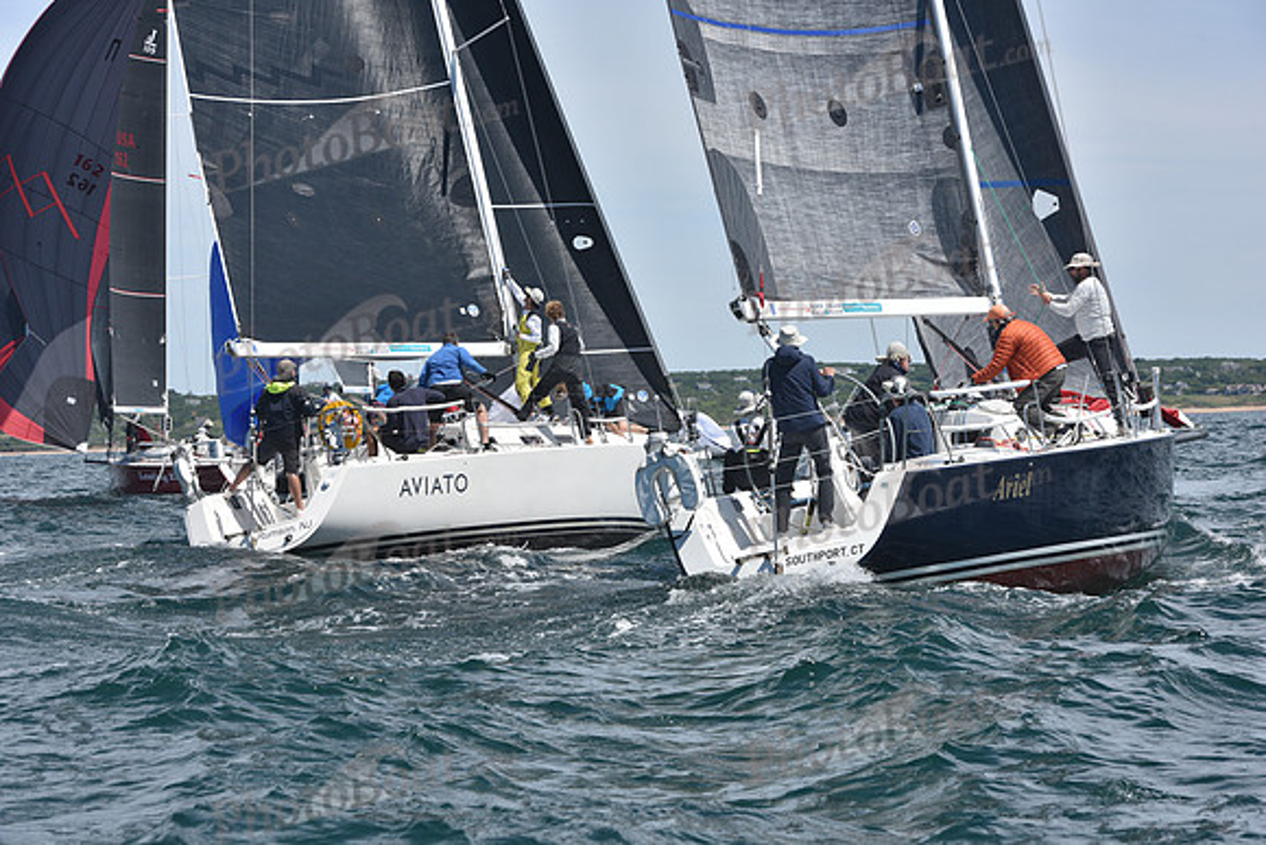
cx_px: 633
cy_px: 422
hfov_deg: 18.3
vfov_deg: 12.2
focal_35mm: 112
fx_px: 3939
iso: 250
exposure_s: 1/800
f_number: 10
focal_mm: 112
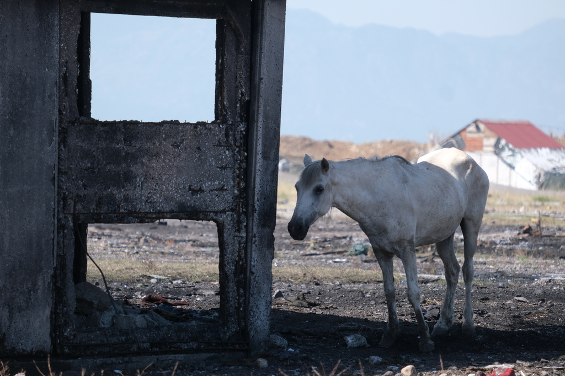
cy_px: 188
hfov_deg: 6.9
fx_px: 4707
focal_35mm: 300
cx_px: 282
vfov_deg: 4.6
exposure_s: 1/1000
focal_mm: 200
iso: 400
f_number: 4.8
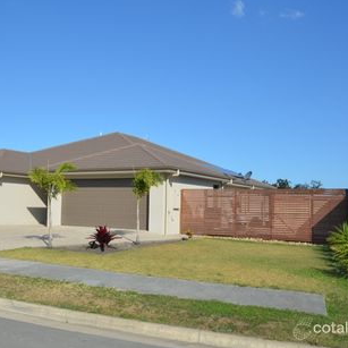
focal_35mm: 39
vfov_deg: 42.8
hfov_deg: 42.3
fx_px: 444
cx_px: 118
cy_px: 174
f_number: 8
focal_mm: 20
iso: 100
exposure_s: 1/250
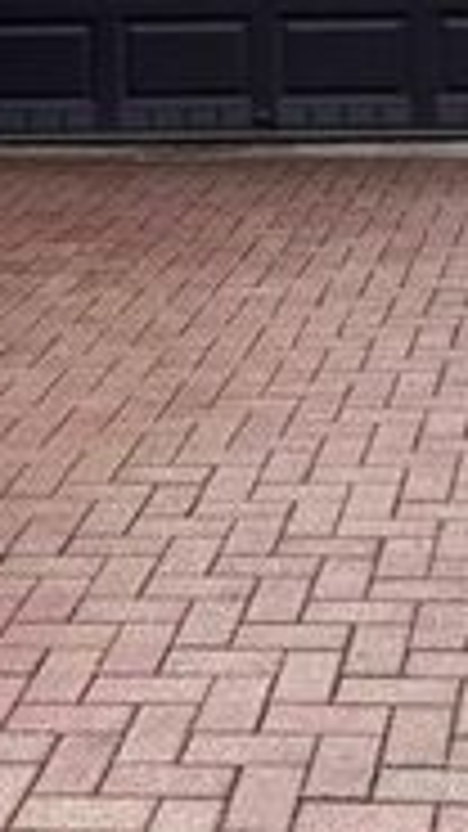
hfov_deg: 11.7
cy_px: -483
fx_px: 2251
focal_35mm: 102
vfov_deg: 18.2
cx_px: 477
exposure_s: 1/1484
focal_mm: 5.96
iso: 64
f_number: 1.6
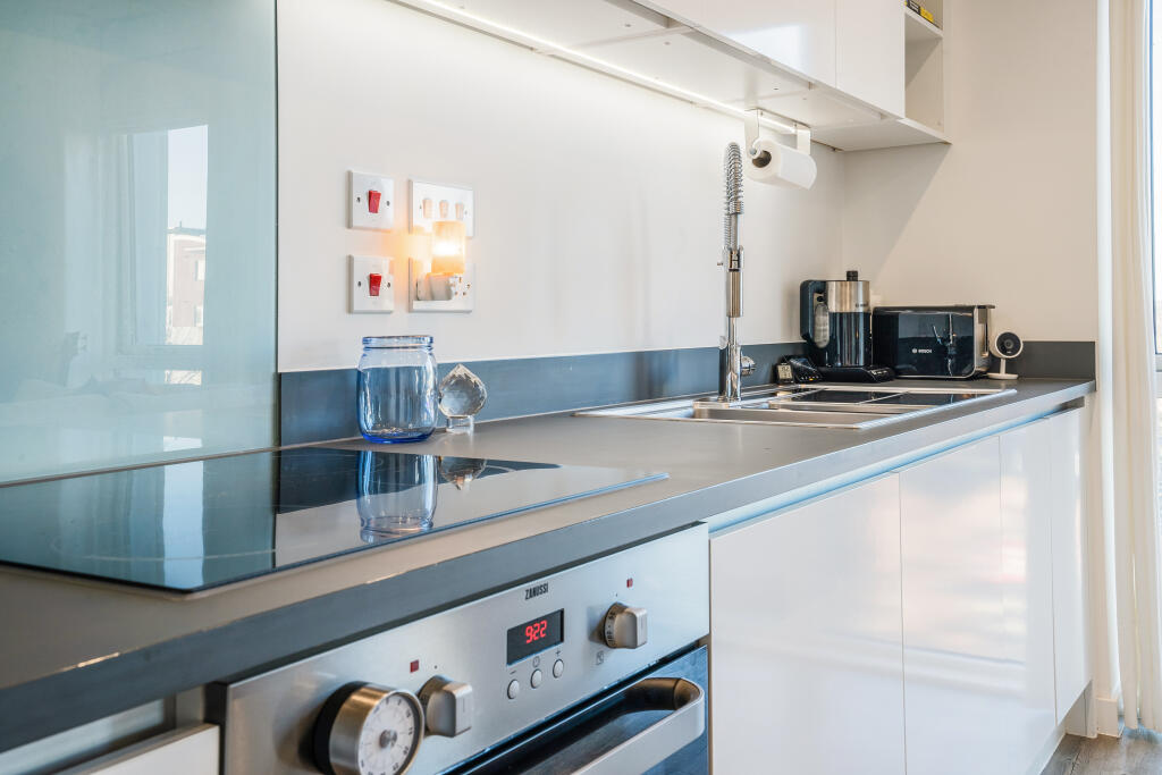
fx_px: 1130
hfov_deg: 54.4
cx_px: 581
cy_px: 388
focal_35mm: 35
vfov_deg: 37.9
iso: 100
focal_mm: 35
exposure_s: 1/8
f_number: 13
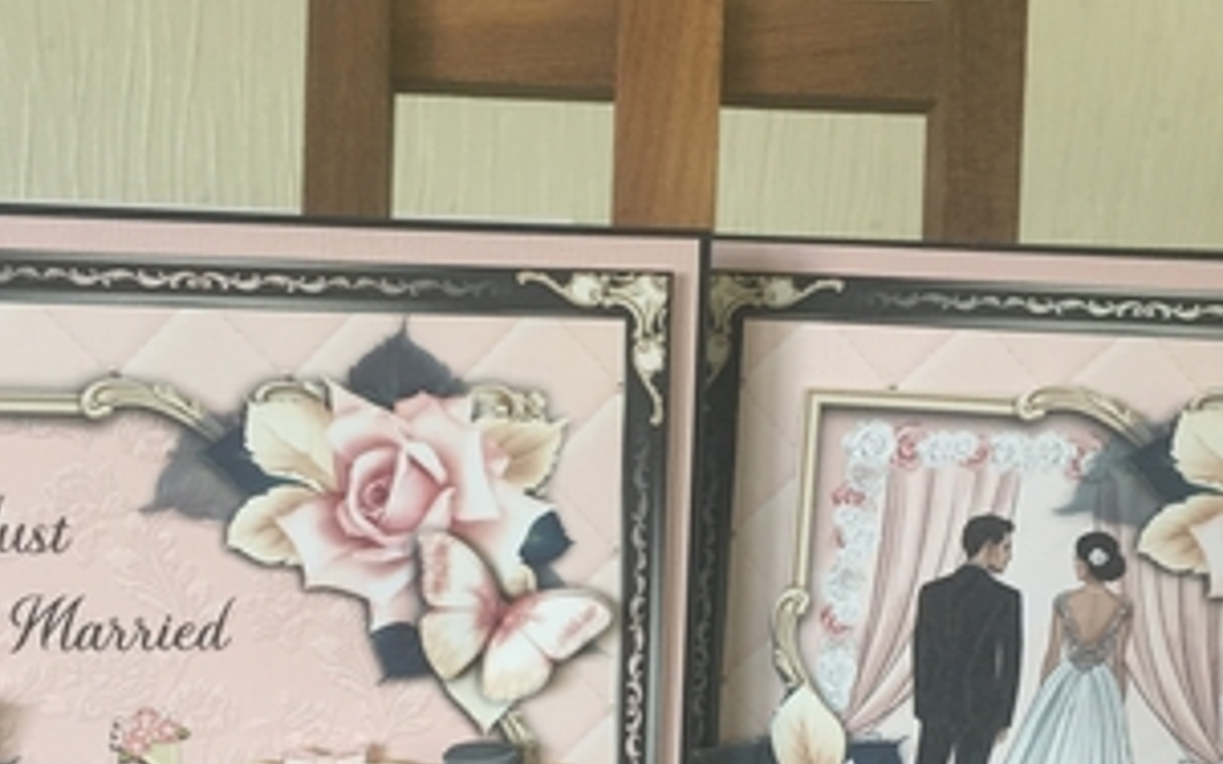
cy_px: 632
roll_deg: -1.8
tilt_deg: -14.5
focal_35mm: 46
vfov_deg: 27.3
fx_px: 1533
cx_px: 626
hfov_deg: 43.5
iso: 125
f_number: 2.2
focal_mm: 4.15
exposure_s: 1/33
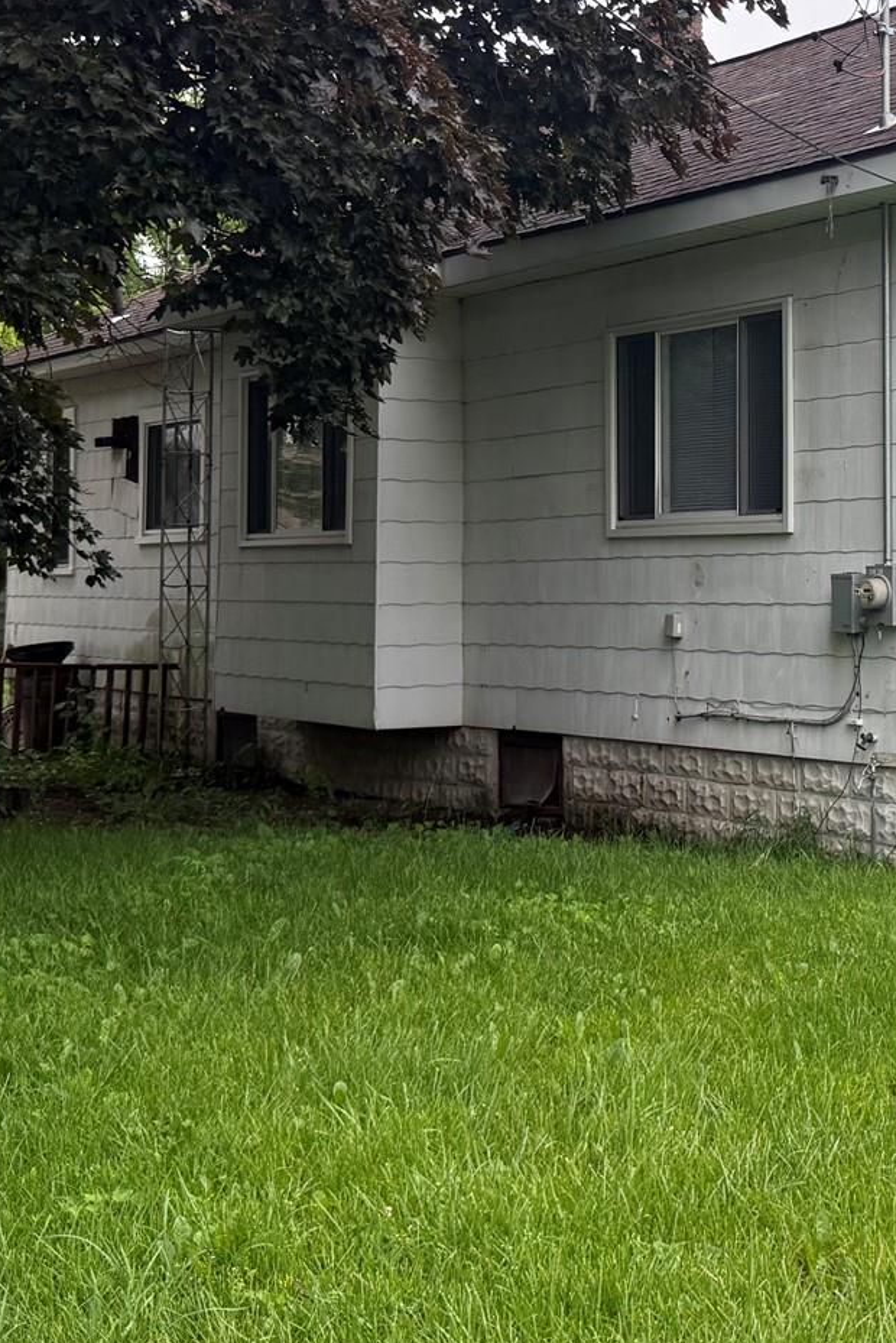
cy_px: 460
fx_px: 2052
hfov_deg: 23.9
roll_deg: +0.7
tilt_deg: +2.9
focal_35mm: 55
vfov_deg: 35.9
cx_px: 817
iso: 100
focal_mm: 6.76
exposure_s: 1/532
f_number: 1.78
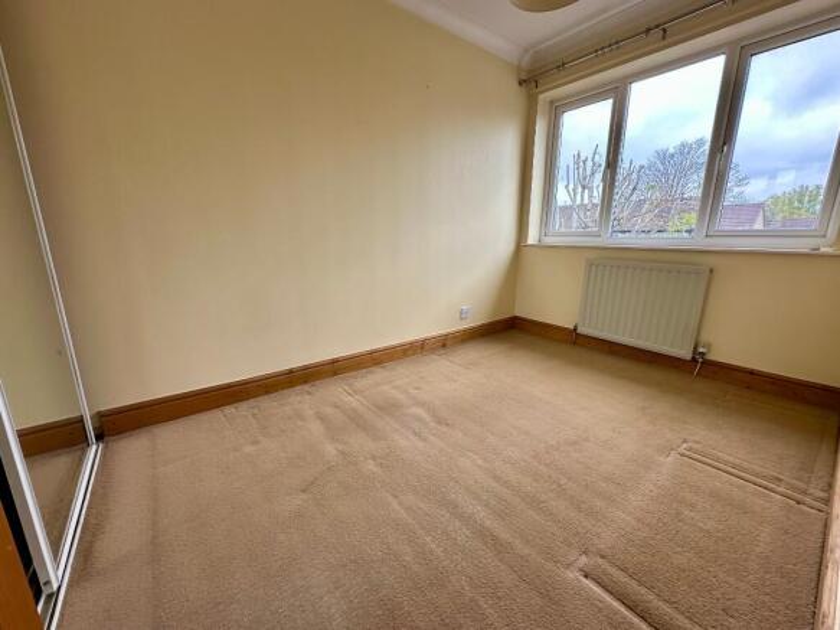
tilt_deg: -12.5
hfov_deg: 102.1
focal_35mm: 14
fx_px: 340
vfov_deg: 85.7
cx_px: 420
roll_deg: +1.0
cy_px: 315
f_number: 2.2
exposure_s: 1/117
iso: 40
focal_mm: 2.22
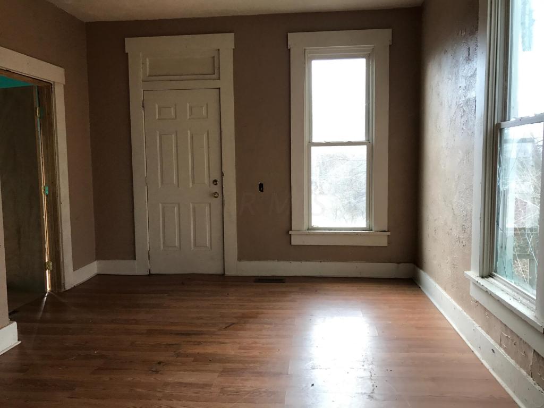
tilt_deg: -5.6
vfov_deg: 49.7
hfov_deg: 63.4
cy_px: 204
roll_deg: +1.3
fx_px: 440
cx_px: 272
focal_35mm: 28
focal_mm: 3.99
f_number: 1.8
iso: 40
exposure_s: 1/120
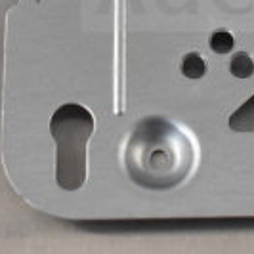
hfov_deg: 8.5
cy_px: -119
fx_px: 1701
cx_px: 294
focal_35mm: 205
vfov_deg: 8.4
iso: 8000
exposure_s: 1/60
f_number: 4.5
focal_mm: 35
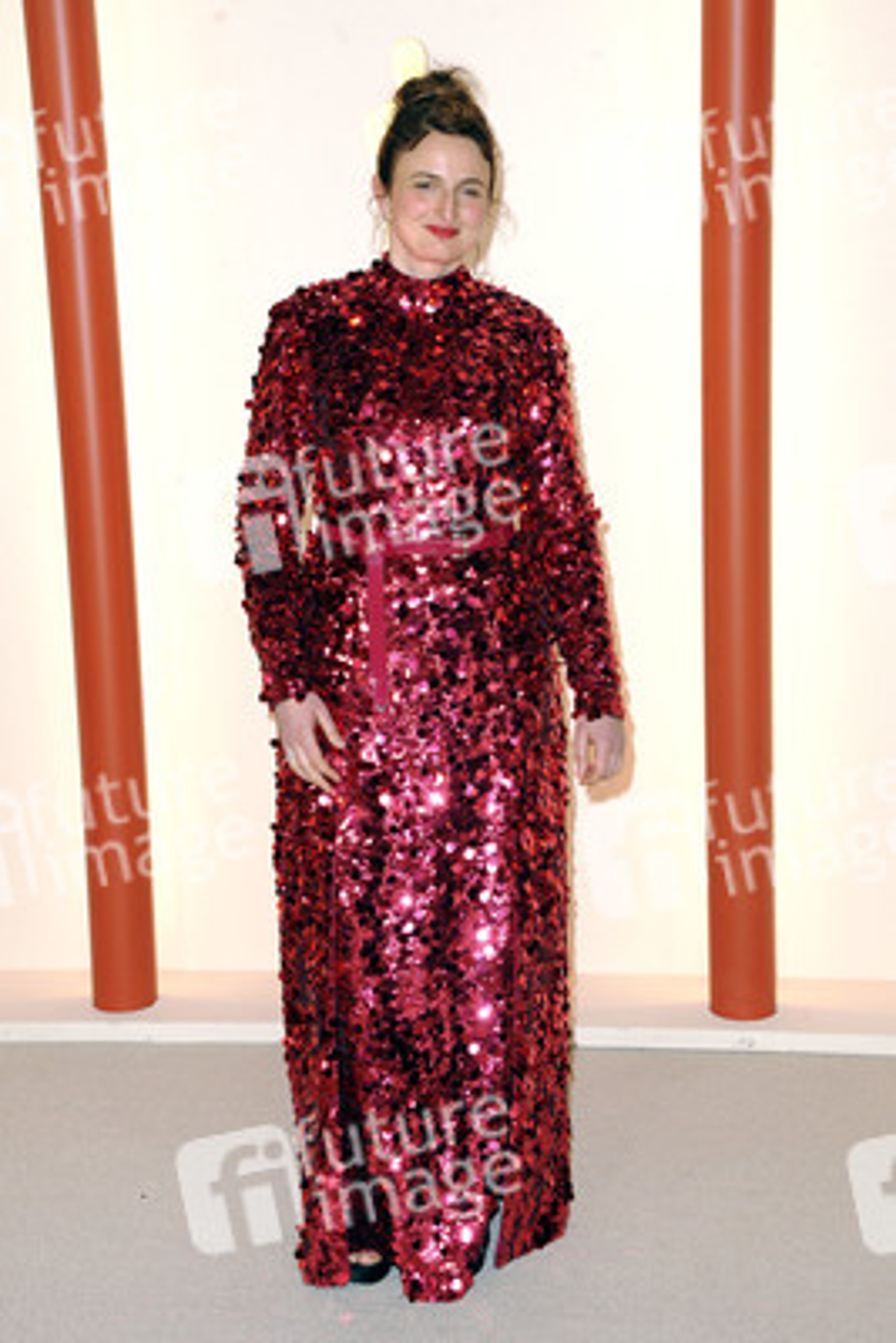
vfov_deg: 34.5
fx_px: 2163
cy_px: 672
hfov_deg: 23.4
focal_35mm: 58
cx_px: 448
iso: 1600
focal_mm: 58
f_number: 6.3
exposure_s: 1/200
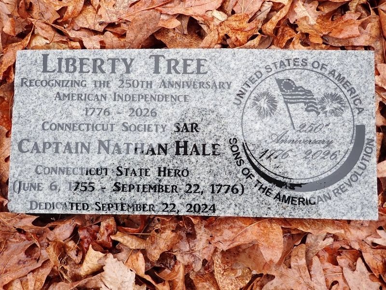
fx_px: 279
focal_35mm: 25
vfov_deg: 54.9
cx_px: 193
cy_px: 145
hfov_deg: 69.4
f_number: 2
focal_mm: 4.5
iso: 125
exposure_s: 1/125
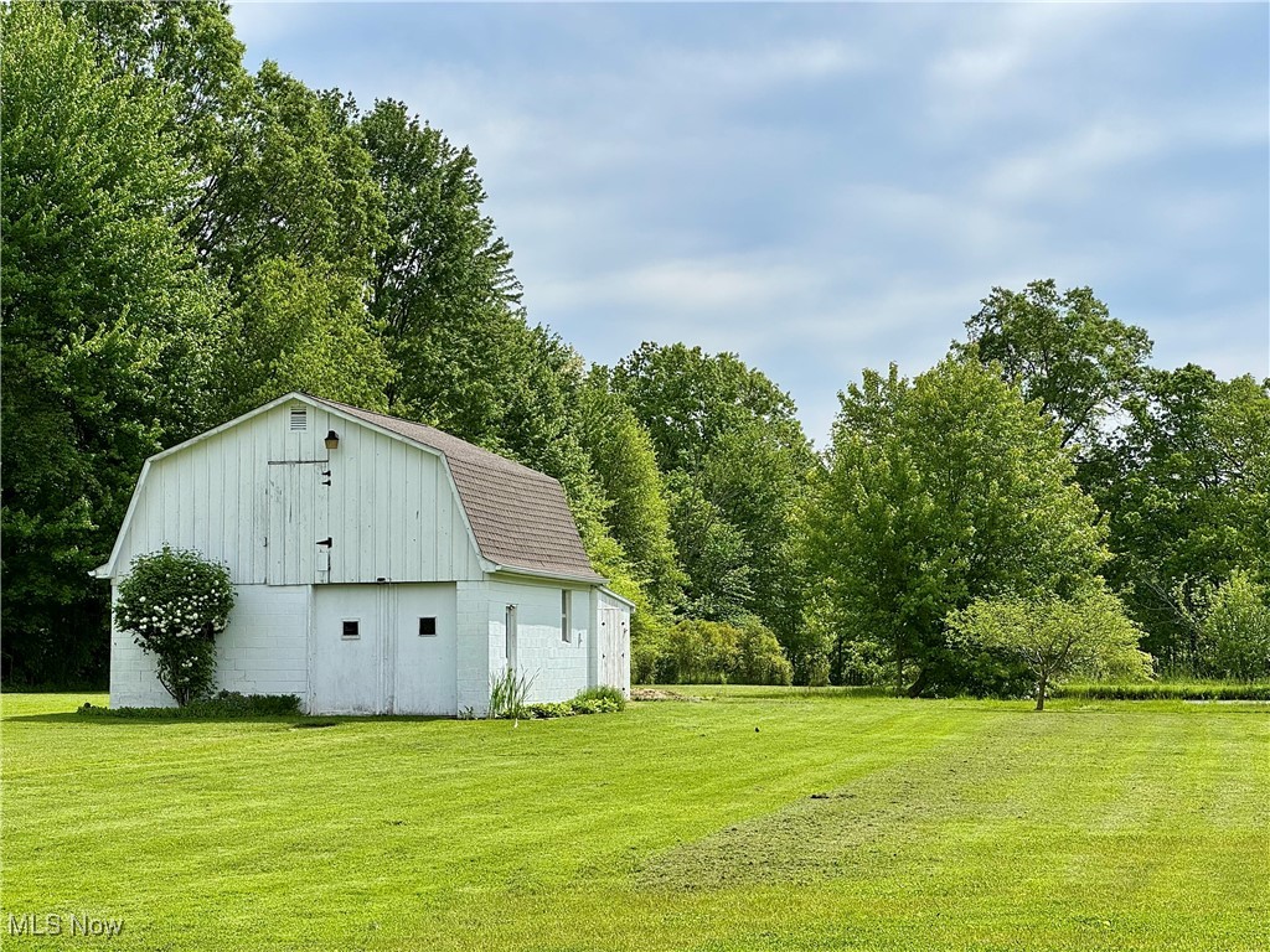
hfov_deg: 25.3
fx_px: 2825
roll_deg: +0.1
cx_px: 635
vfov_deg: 19.1
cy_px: 476
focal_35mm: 77
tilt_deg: +3.8
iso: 25
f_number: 2.8
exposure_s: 1/1167
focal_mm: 9
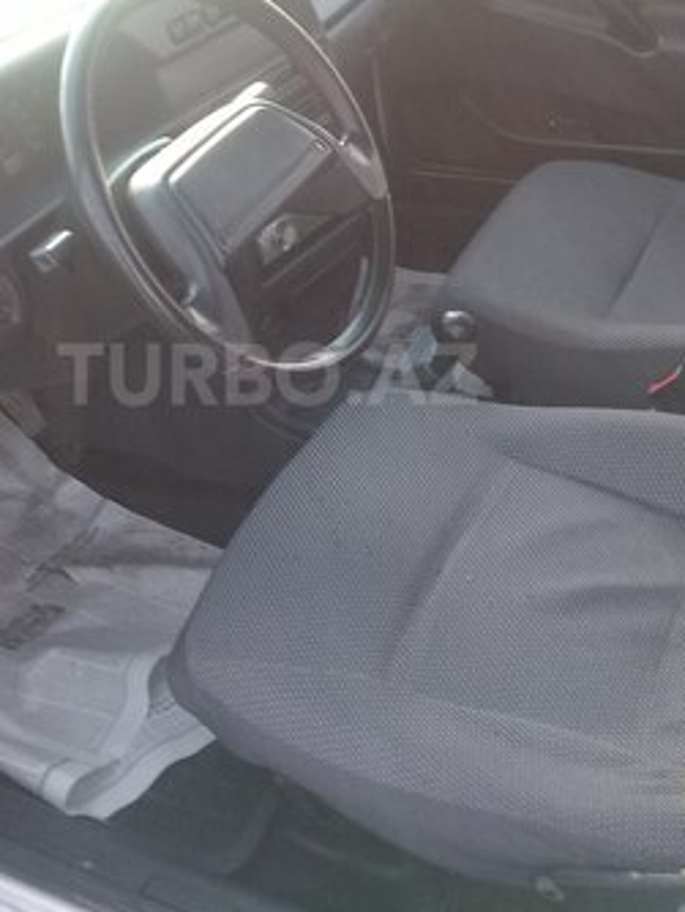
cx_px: 267
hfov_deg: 31.4
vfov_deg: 41.1
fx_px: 1212
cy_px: 374
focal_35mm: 46
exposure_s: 1/100
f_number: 2.2
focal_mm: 3.3
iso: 64
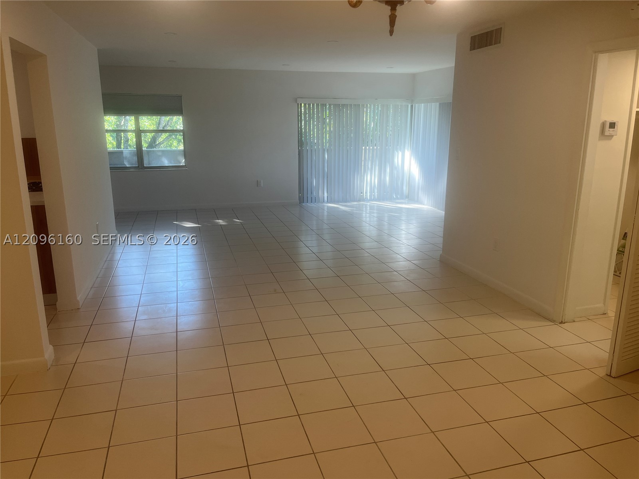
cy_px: 240
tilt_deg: -14.0
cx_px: 320
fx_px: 480
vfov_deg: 53.1
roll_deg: +0.5
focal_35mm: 26
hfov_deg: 67.3
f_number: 1.6
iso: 64
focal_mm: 5.1
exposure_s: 1/120
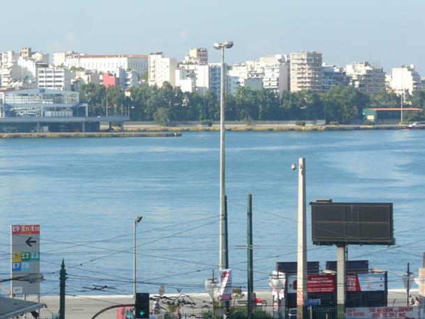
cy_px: 153
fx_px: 2002
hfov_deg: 12.1
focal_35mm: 163
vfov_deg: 9.1
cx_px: 205
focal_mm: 25.7
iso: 100
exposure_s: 1/250
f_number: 5.6
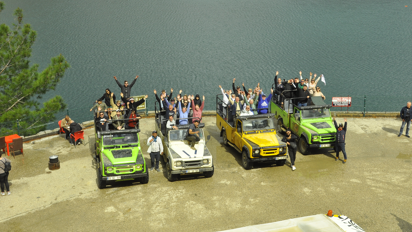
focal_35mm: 50
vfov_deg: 24.1
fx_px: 541
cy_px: 97
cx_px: 206
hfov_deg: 41.7
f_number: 11
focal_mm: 31
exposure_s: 1/500
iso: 320
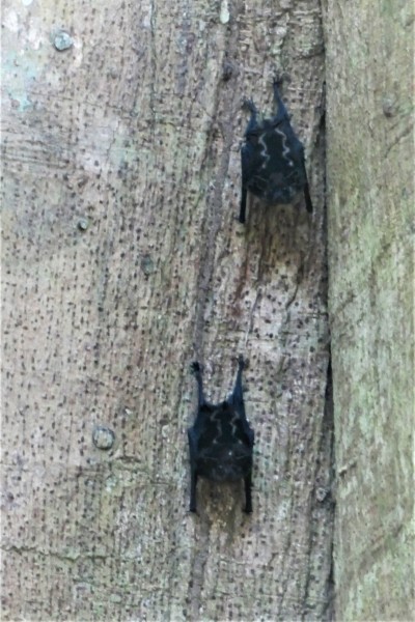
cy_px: 311
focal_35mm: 360
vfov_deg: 5.7
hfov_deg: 3.8
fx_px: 6225
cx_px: 208
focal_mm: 132
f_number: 6.4
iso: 1600
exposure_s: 1/8
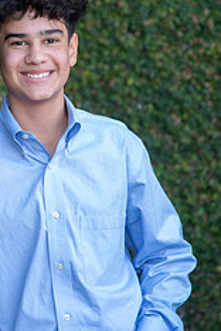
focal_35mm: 231
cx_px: 40
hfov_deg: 5.9
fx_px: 2127
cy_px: 157
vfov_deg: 8.9
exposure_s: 1/250
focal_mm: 120
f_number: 4
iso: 640
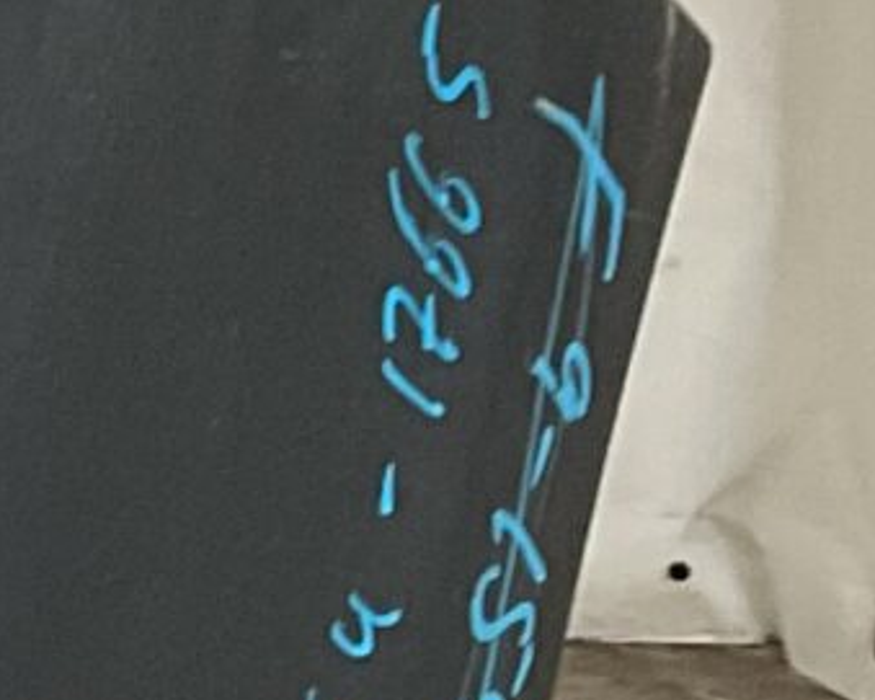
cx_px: -2385
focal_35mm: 214
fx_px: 5540
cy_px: 243
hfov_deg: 7.2
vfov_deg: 7.2
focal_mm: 3
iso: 50
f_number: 1.8
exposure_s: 1/50
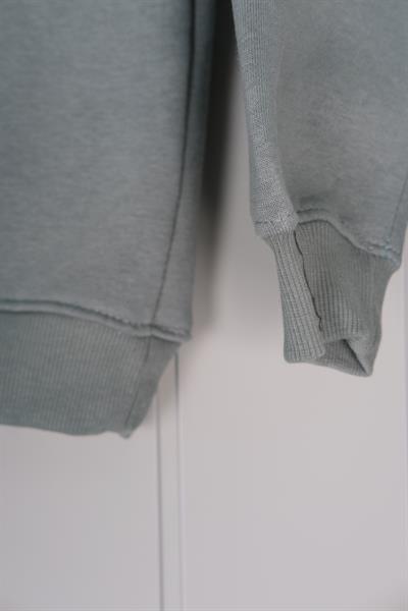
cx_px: 204
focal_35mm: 53
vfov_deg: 37.5
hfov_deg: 25.5
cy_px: 306
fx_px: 901
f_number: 8
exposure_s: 1/125
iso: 640
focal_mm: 35
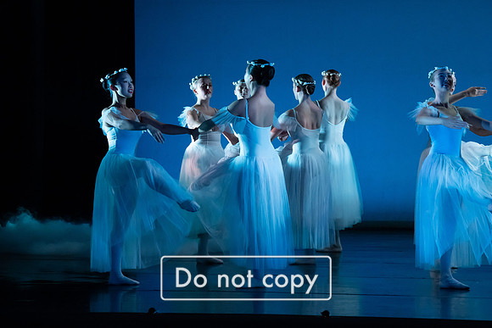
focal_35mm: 117
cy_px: 164
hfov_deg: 17.5
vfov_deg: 11.8
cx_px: 246
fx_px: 1594
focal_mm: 112
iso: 4000
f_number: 5.6
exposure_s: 1/250
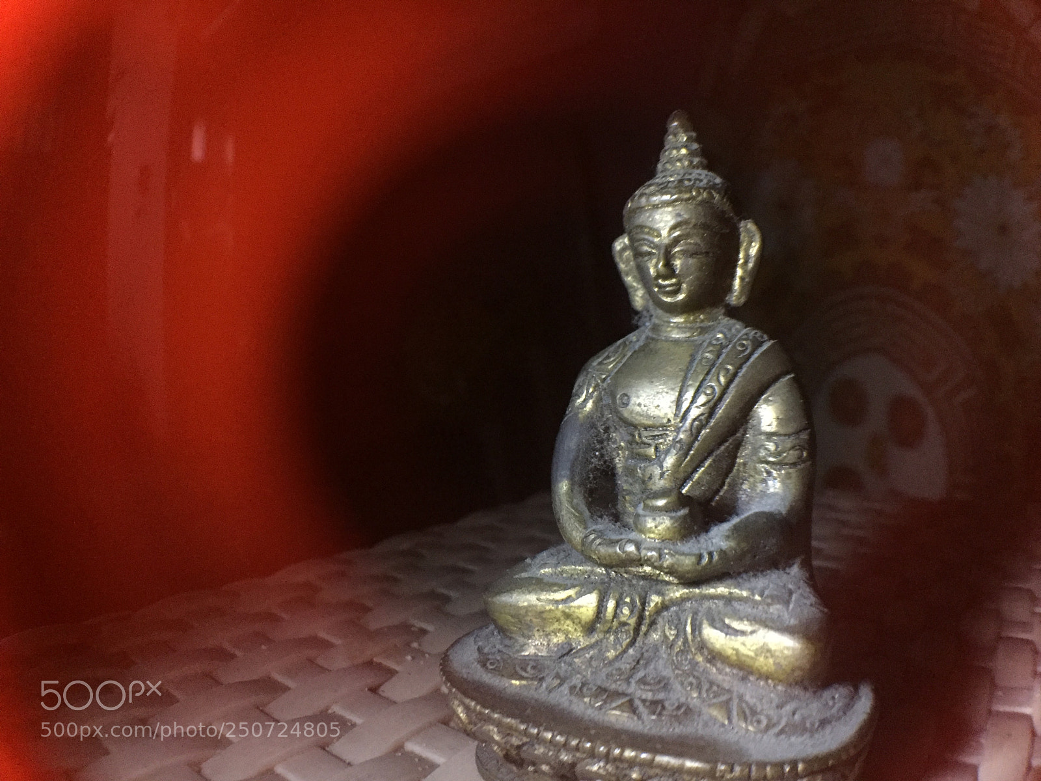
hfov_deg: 61.7
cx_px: 520
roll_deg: +0.1
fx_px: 872
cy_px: 390
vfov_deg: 48.2
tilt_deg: -3.1
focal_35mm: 29
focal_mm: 4.15
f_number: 2.2
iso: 640
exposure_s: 1/17
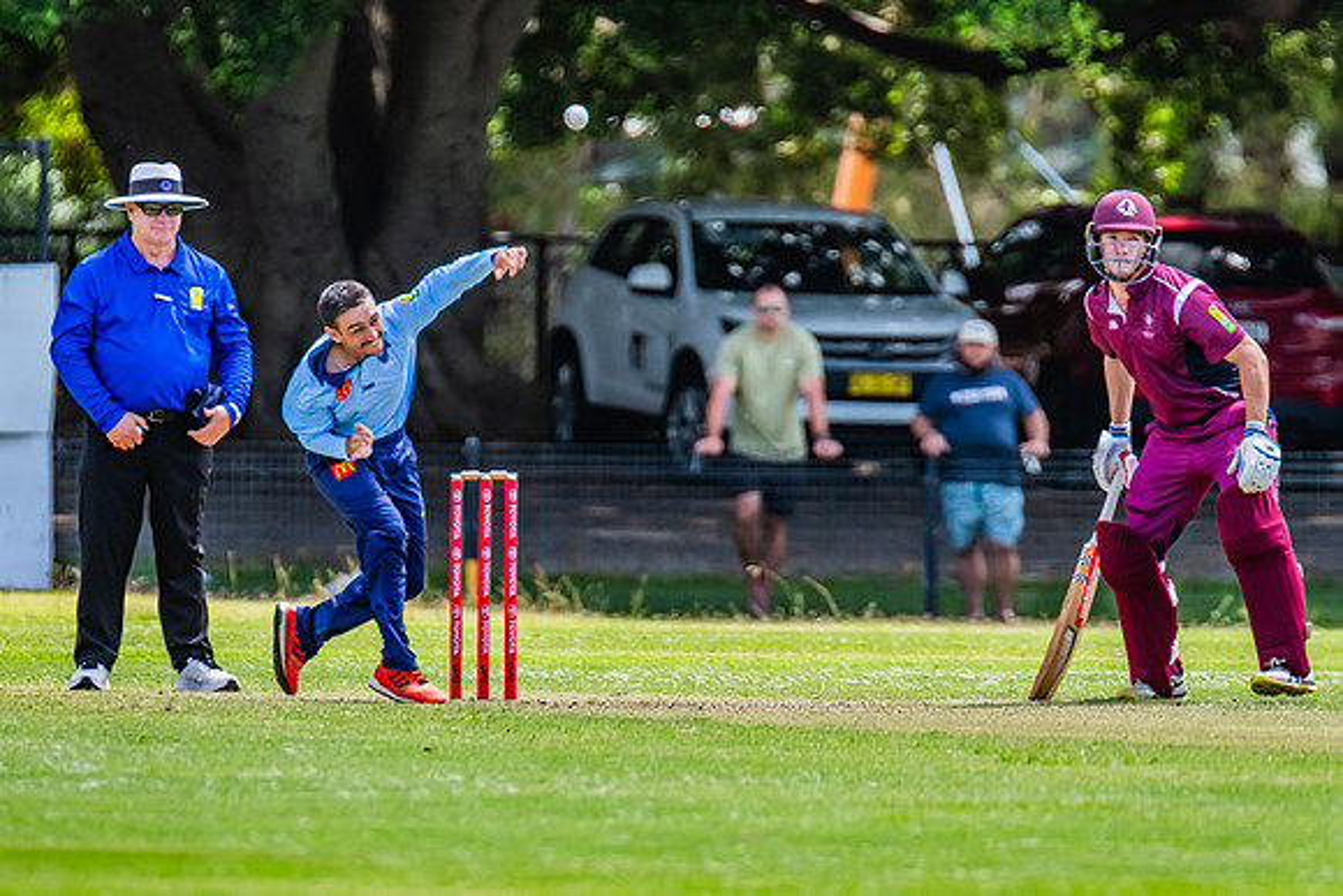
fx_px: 28058
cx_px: 520
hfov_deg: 2.7
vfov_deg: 1.8
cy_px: 478
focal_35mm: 752
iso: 800
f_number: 6.3
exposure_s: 1/1250
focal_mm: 600
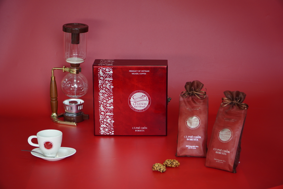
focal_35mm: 70
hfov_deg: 28.6
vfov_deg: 19.3
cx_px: 142
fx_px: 554
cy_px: 94
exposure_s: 1/160
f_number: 4
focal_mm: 47
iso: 320
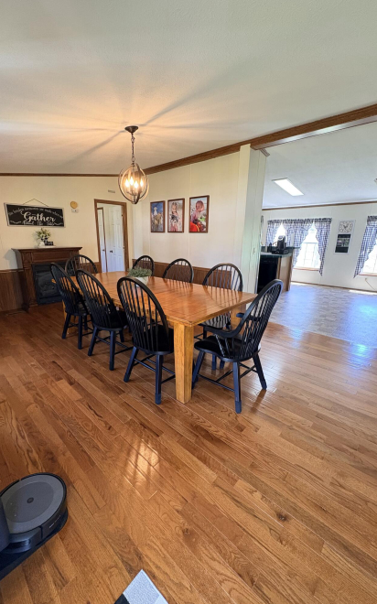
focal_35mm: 15
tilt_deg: -15.3
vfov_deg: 101.5
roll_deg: -0.4
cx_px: 174
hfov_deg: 74.6
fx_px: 247
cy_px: 302
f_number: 2.2
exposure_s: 1/60
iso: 320
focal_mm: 2.22
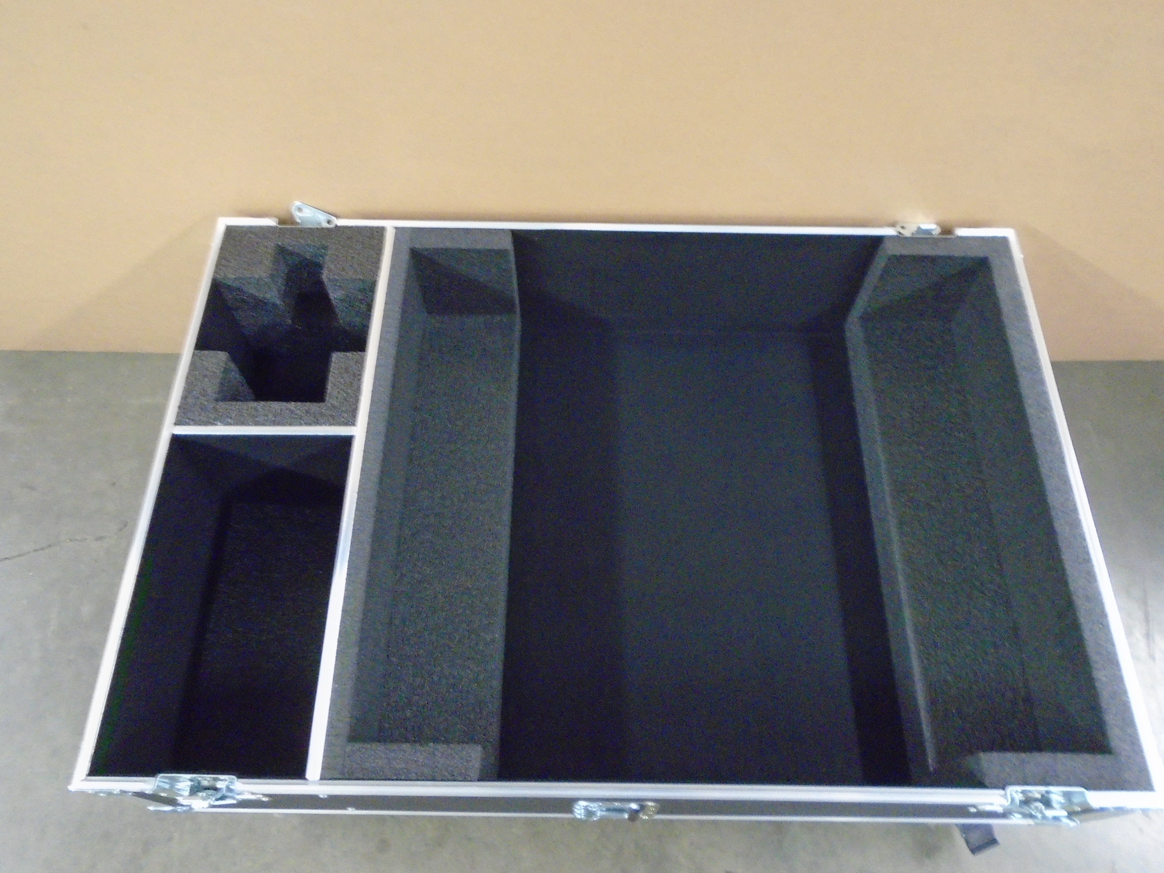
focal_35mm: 26
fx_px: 874
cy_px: 436
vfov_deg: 53.1
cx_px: 582
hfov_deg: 67.3
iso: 800
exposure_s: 1/8
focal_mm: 4.6
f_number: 3.2
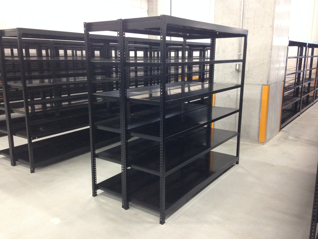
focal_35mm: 33
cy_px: 120
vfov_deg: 42.9
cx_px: 159
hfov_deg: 55.4
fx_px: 303
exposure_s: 1/20
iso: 320
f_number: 2.4
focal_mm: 4.12
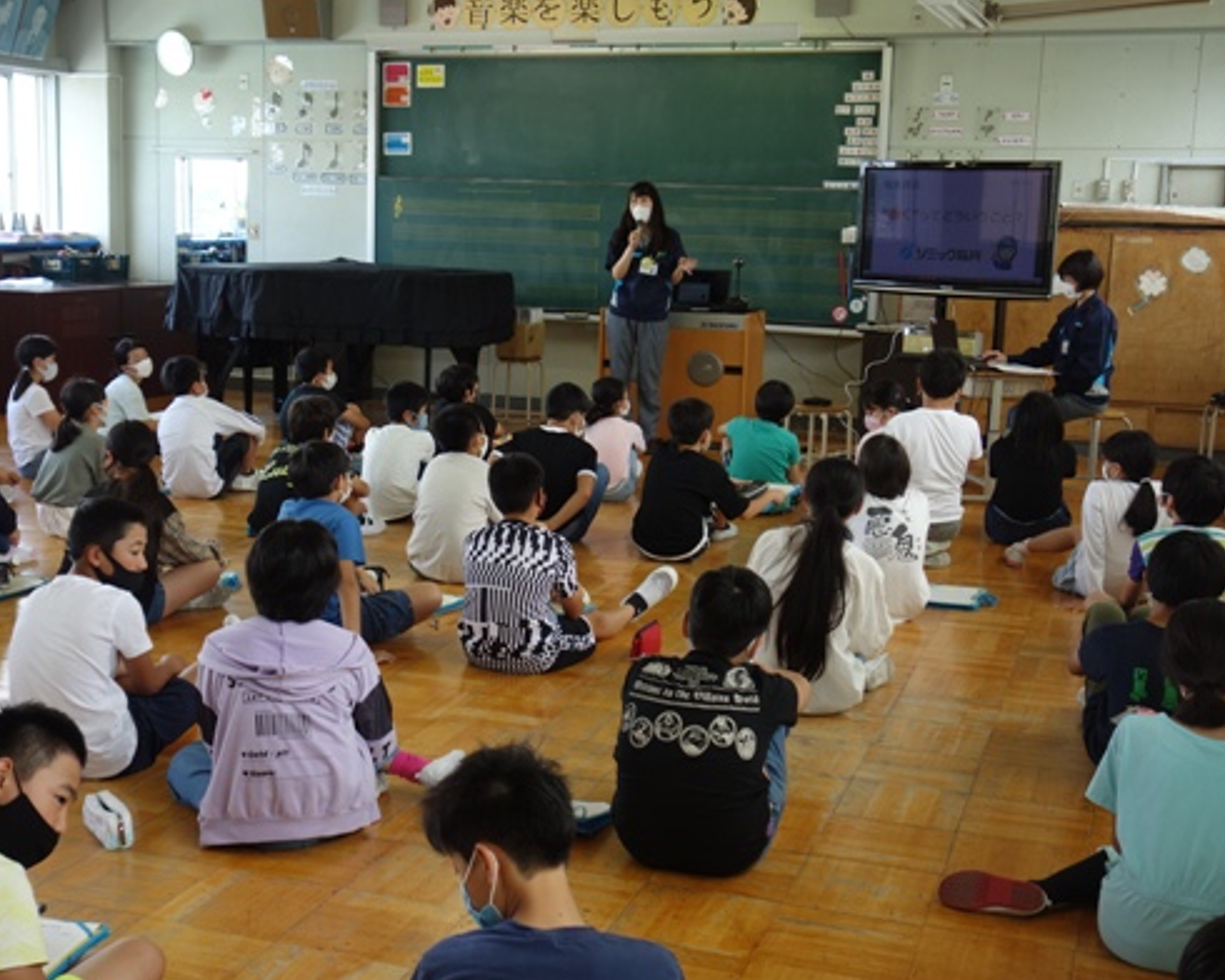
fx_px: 1668
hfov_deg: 40.2
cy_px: 490
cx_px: 512
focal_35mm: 46
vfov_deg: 32.7
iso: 125
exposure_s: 1/100
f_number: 2.8
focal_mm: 14.93
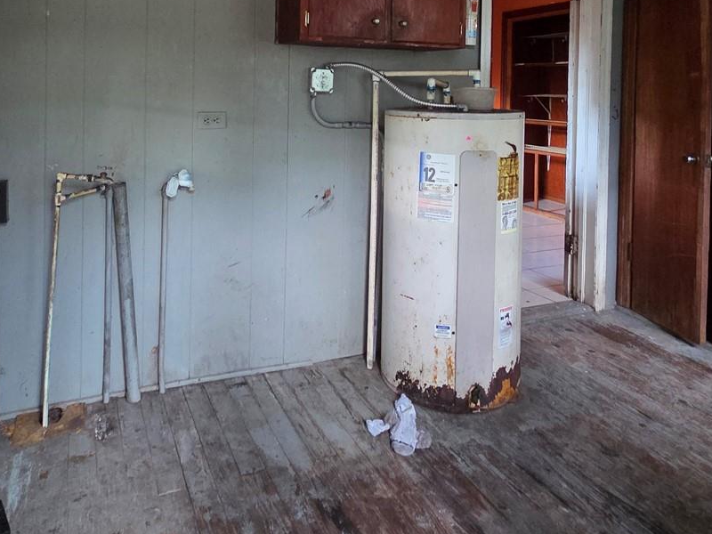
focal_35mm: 26
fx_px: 535
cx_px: 337
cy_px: 93
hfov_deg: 67.3
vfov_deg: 49.4
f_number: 2.2
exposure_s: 1/60
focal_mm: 2.2
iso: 1250
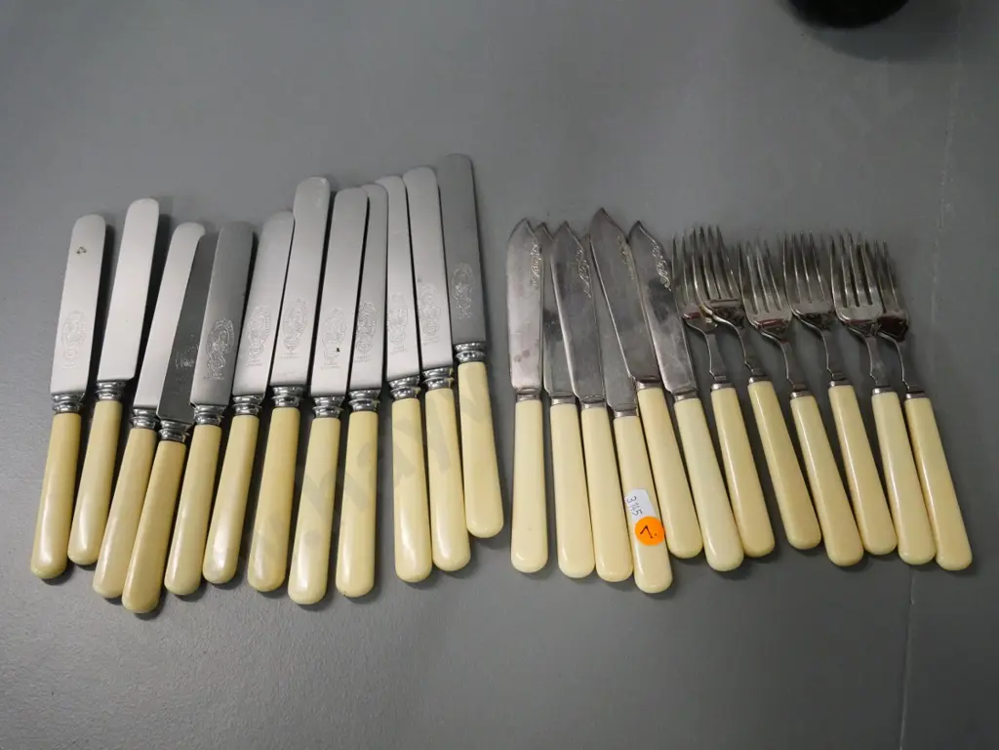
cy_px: 375
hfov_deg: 54.0
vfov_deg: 41.8
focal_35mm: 34
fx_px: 981
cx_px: 500
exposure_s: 1/100
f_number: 5.6
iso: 3200
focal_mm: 17
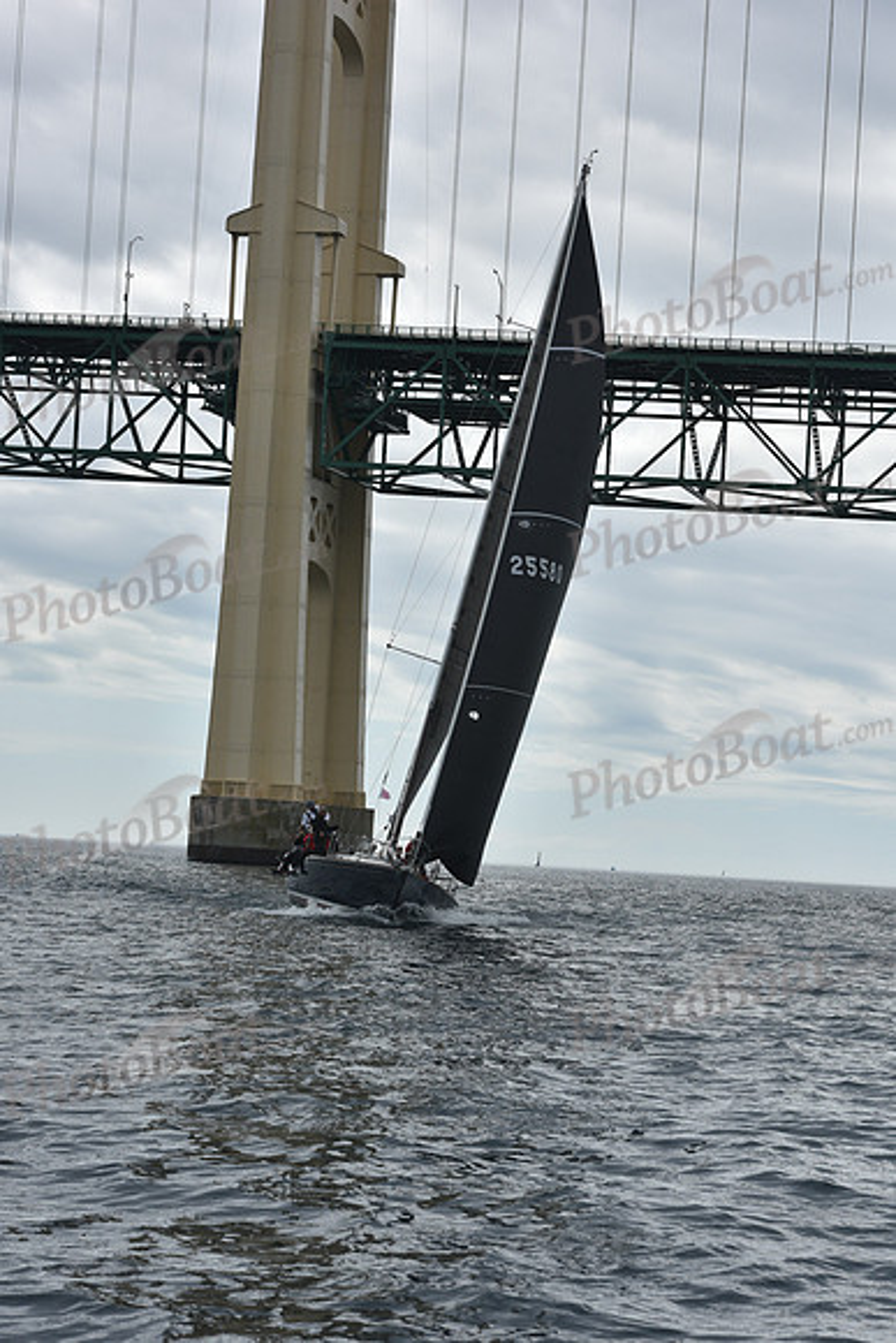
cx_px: 448
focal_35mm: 86
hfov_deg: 15.9
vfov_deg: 23.6
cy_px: 672
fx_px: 3209
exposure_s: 1/800
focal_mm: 86
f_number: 9
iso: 250
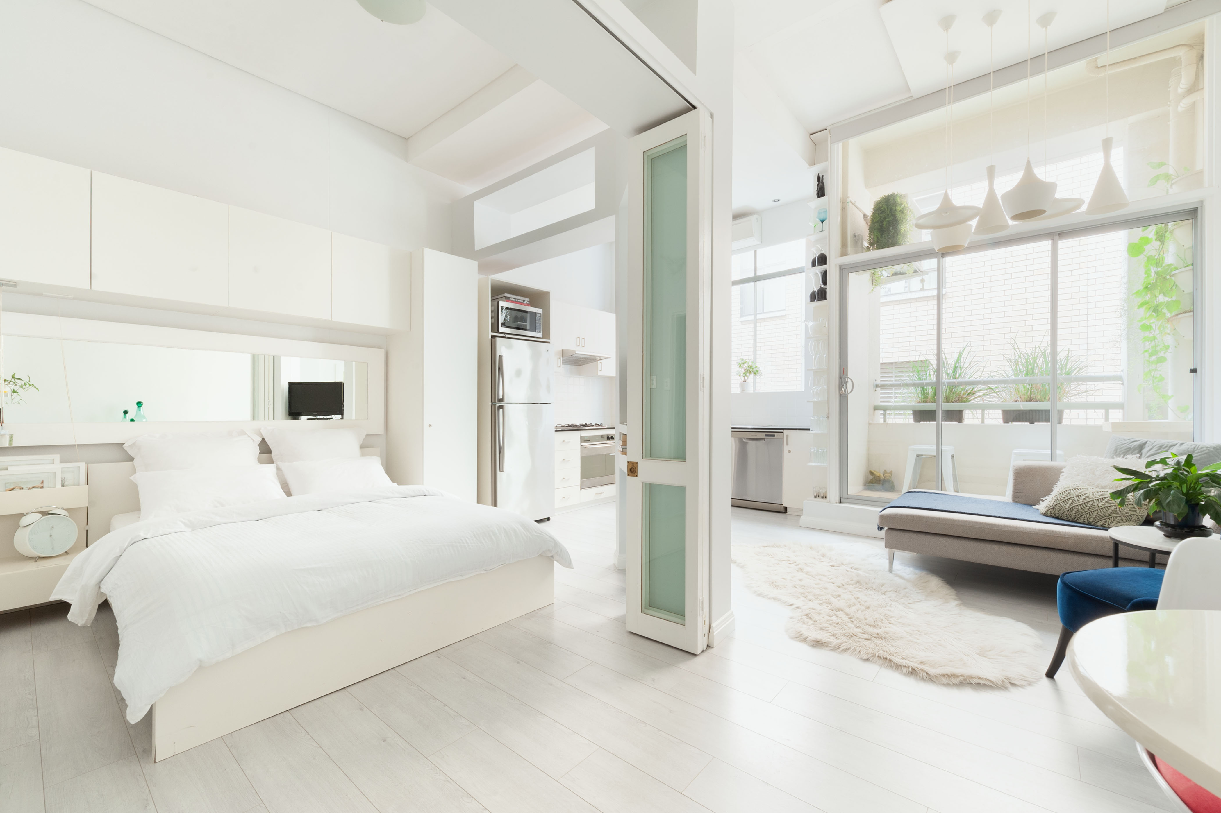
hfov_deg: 104.3
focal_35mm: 14
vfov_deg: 81.2
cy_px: 406
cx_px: 610
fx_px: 475
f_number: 11
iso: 400
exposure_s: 1
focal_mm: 14
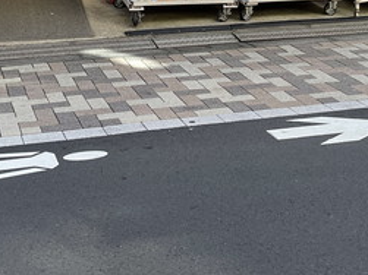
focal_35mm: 83
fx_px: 882
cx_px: 169
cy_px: -161
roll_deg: +0.7
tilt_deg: +0.2
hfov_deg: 23.6
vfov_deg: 16.0
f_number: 1.6
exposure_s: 1/354
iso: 32
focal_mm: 4.2
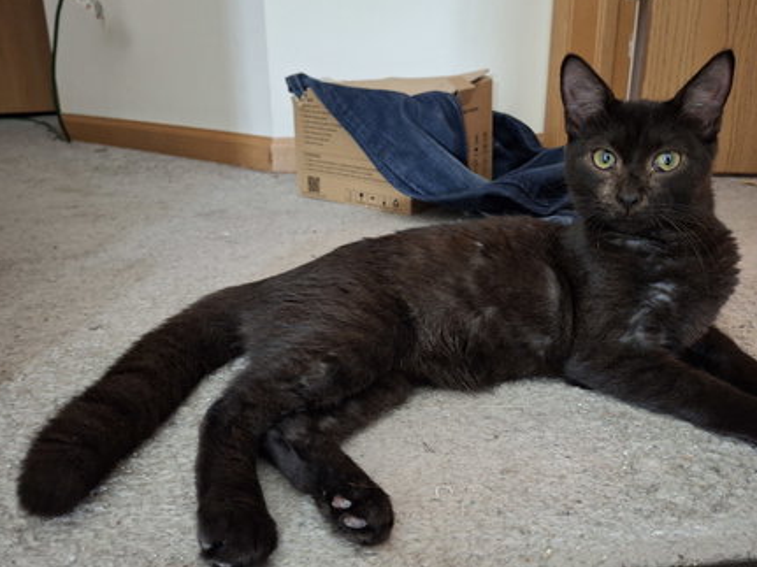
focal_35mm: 29
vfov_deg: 48.2
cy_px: 278
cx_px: 411
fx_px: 634
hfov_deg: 61.6
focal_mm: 4.69
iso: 500
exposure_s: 1/20
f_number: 1.8
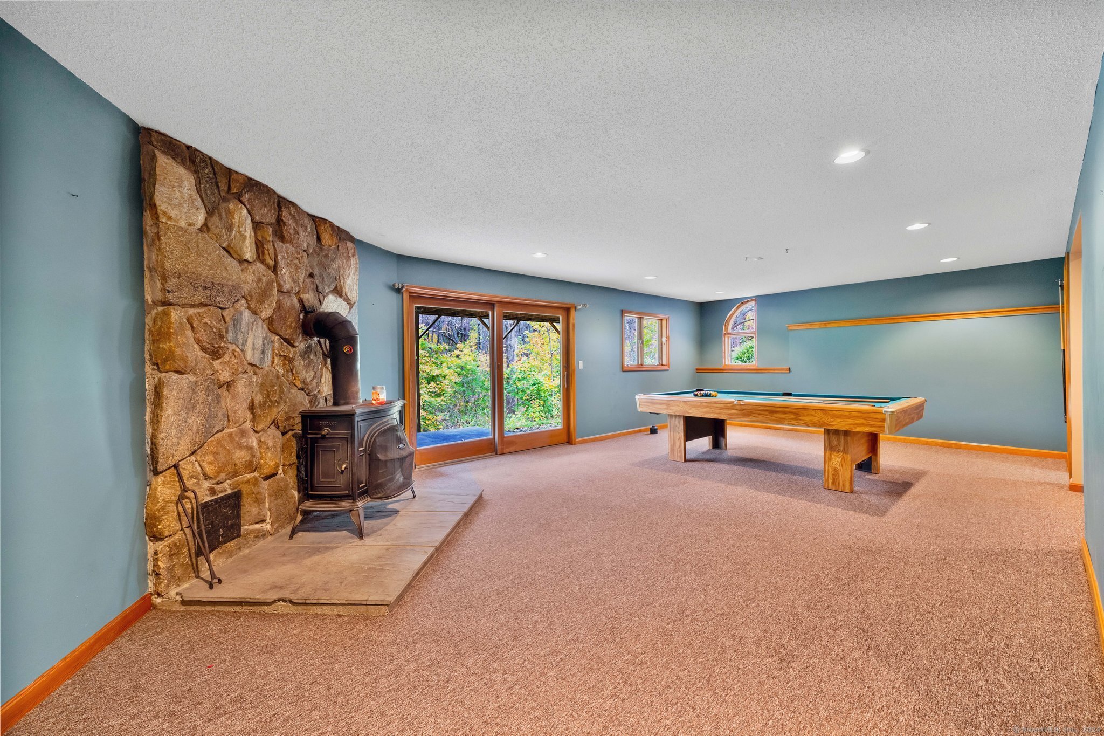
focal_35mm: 14
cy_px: 368
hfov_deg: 104.3
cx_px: 552
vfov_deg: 81.2
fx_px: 429
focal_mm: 14
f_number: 9
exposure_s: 1.6
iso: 640
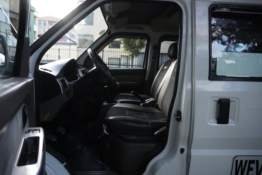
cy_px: 88
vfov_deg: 53.1
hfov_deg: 73.7
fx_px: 175
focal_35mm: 24
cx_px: 131
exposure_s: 1/1250
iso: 6400
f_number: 3.5
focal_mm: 16
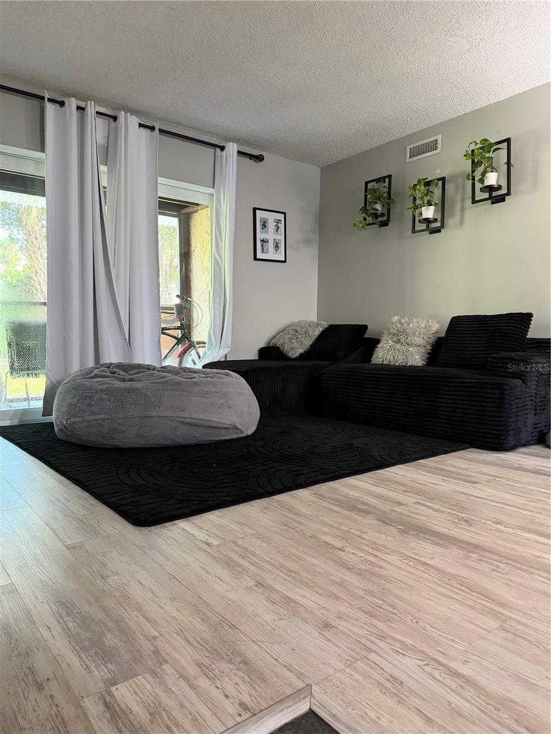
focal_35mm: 24
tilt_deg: -4.5
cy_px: 367
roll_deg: -0.1
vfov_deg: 71.6
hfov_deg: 56.8
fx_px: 509
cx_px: 276
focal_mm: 6.76
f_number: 1.78
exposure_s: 1/60
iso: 500
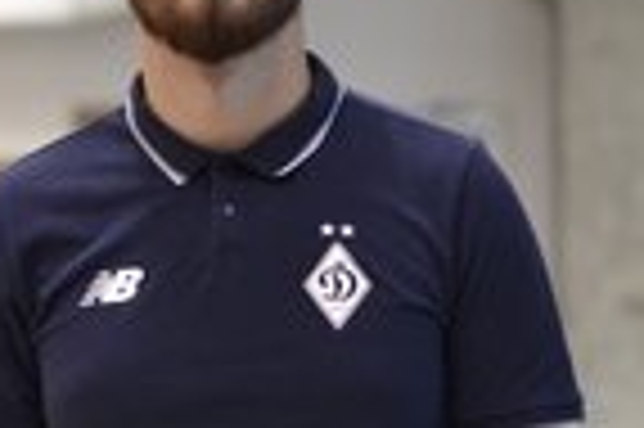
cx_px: 356
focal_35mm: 210
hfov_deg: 9.8
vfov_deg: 6.5
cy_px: 99
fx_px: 3752
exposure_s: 1/60
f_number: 1.8
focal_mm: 50
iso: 400
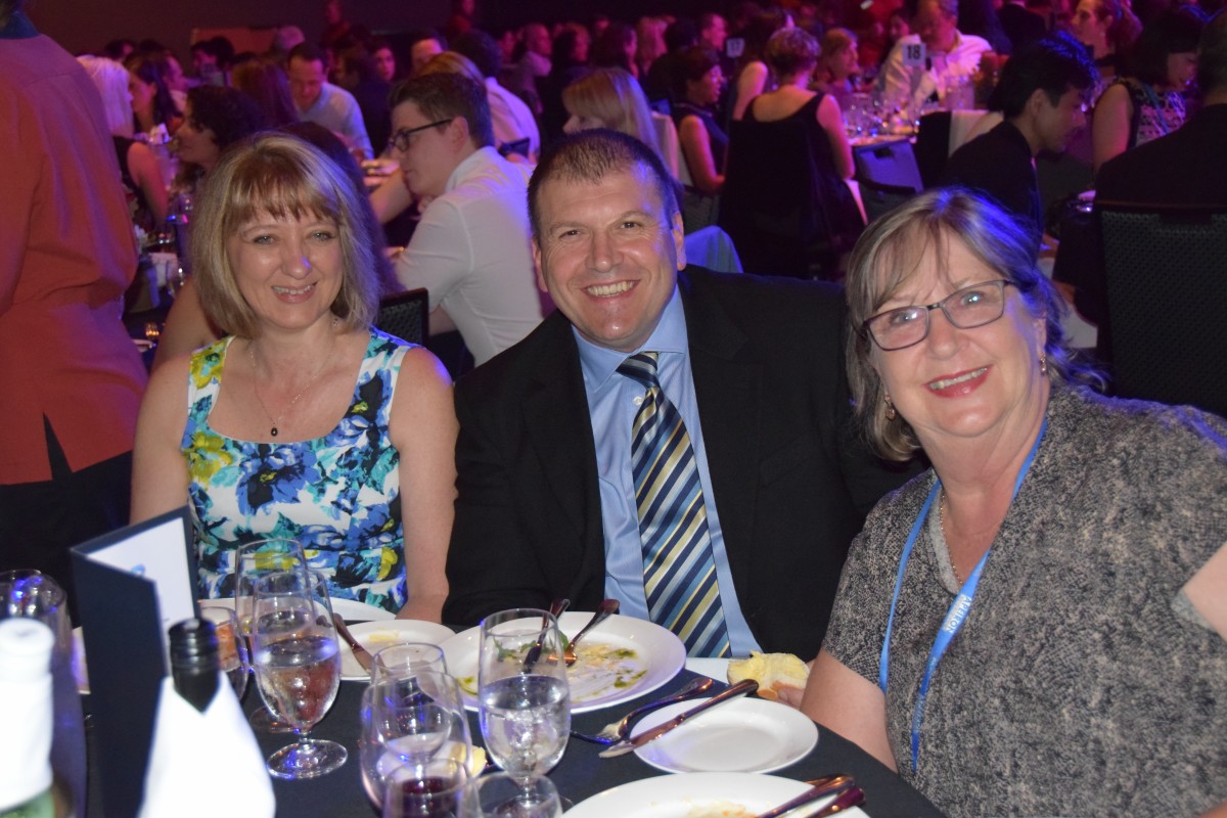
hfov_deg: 41.1
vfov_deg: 28.1
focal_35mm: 48
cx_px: 614
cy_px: 409
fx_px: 1636
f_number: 4.2
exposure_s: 1/60
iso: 3200
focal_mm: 32
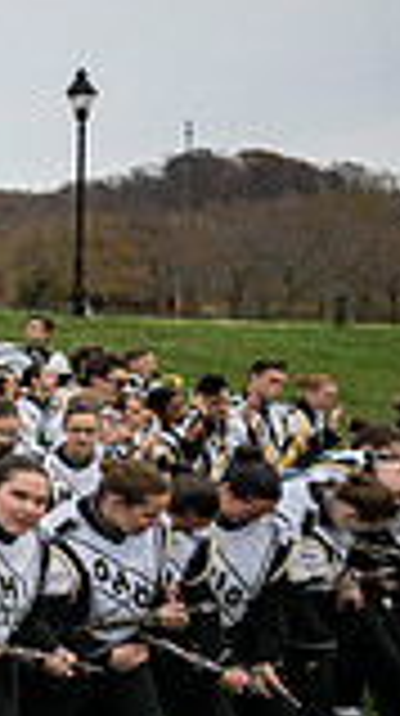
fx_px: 1741
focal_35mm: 92
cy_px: 272
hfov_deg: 9.6
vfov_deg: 23.1
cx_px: -858
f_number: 2.8
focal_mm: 24
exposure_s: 1/500
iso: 400
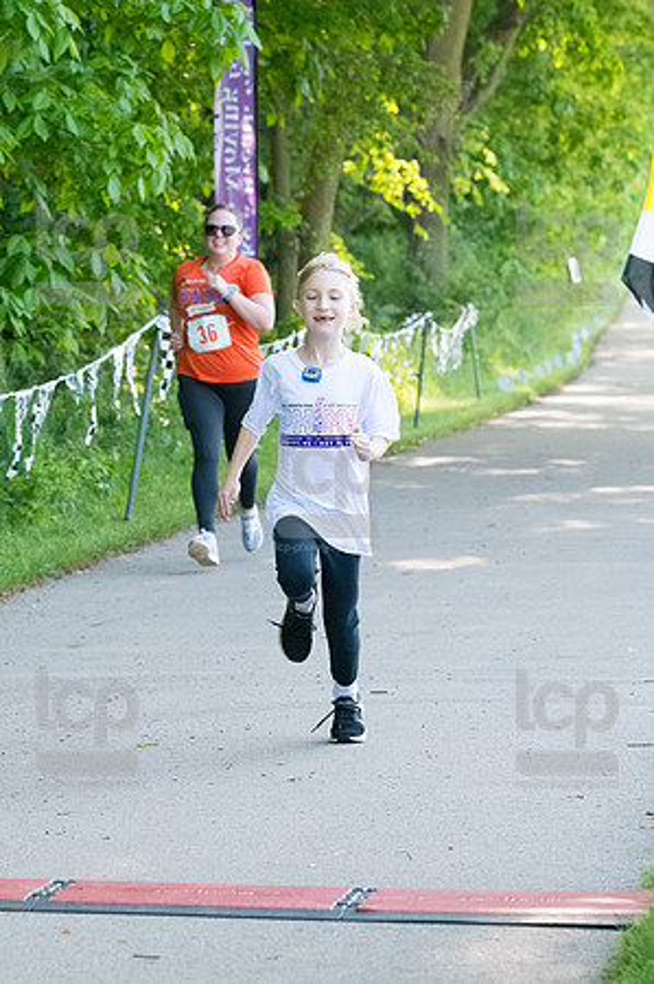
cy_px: 492
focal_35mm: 157
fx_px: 4288
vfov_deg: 13.1
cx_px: 327
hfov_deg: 8.7
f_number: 5.6
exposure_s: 1/1600
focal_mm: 105
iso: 4000
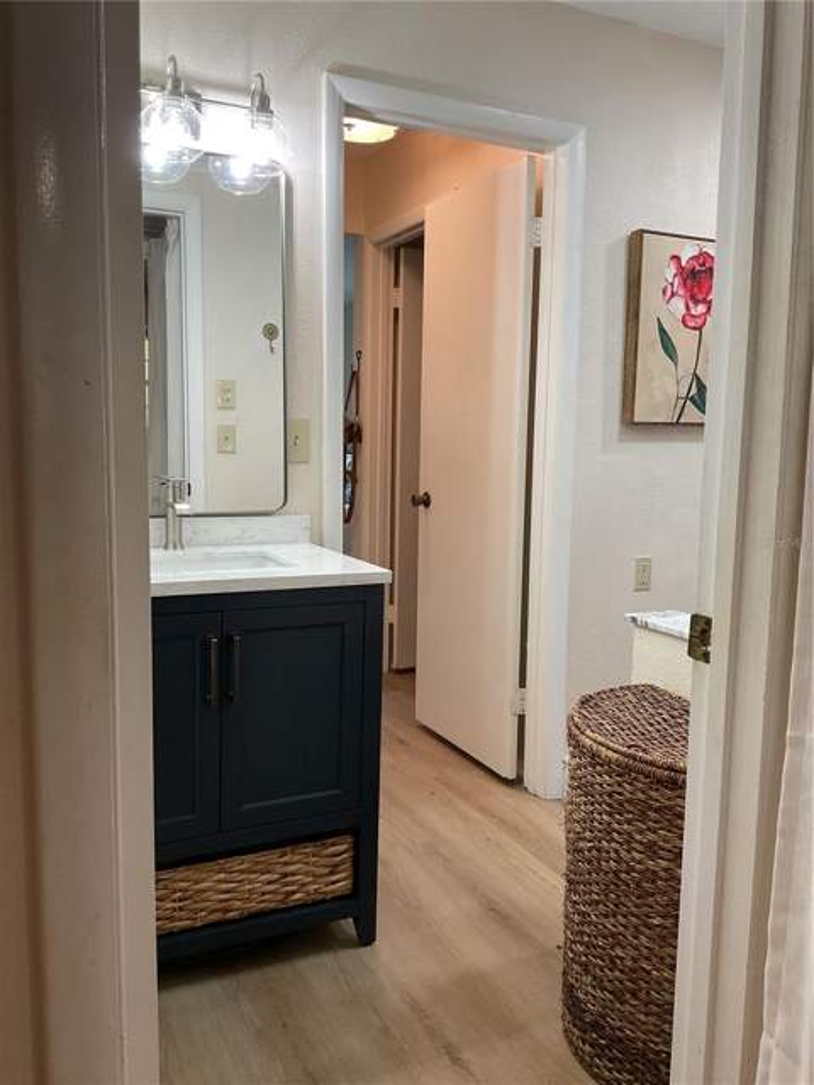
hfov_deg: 48.2
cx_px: 407
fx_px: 909
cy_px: 542
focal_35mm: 29
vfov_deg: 61.7
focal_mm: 3
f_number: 1.8
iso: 80
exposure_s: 1/60
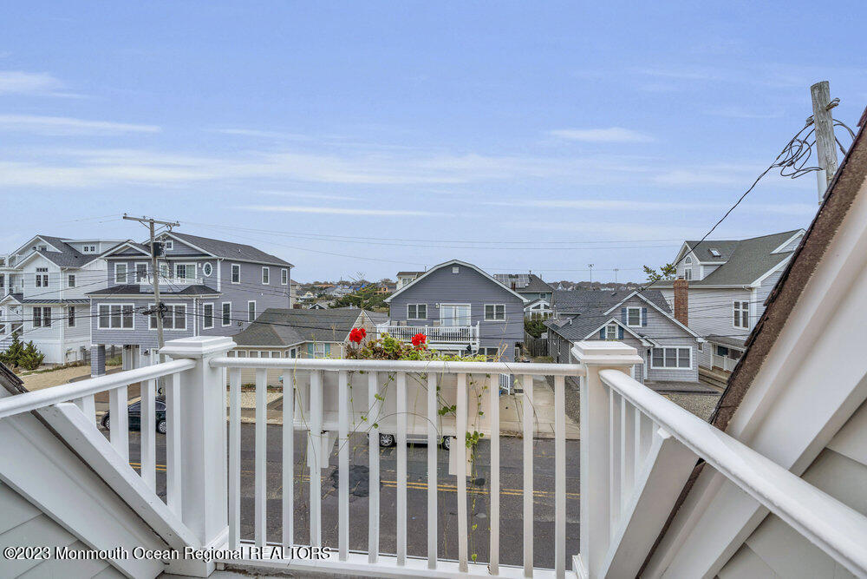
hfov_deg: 96.7
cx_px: 434
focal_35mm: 16
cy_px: 290
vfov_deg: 73.8
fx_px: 385
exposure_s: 1/1.25
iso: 100
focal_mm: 16
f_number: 8
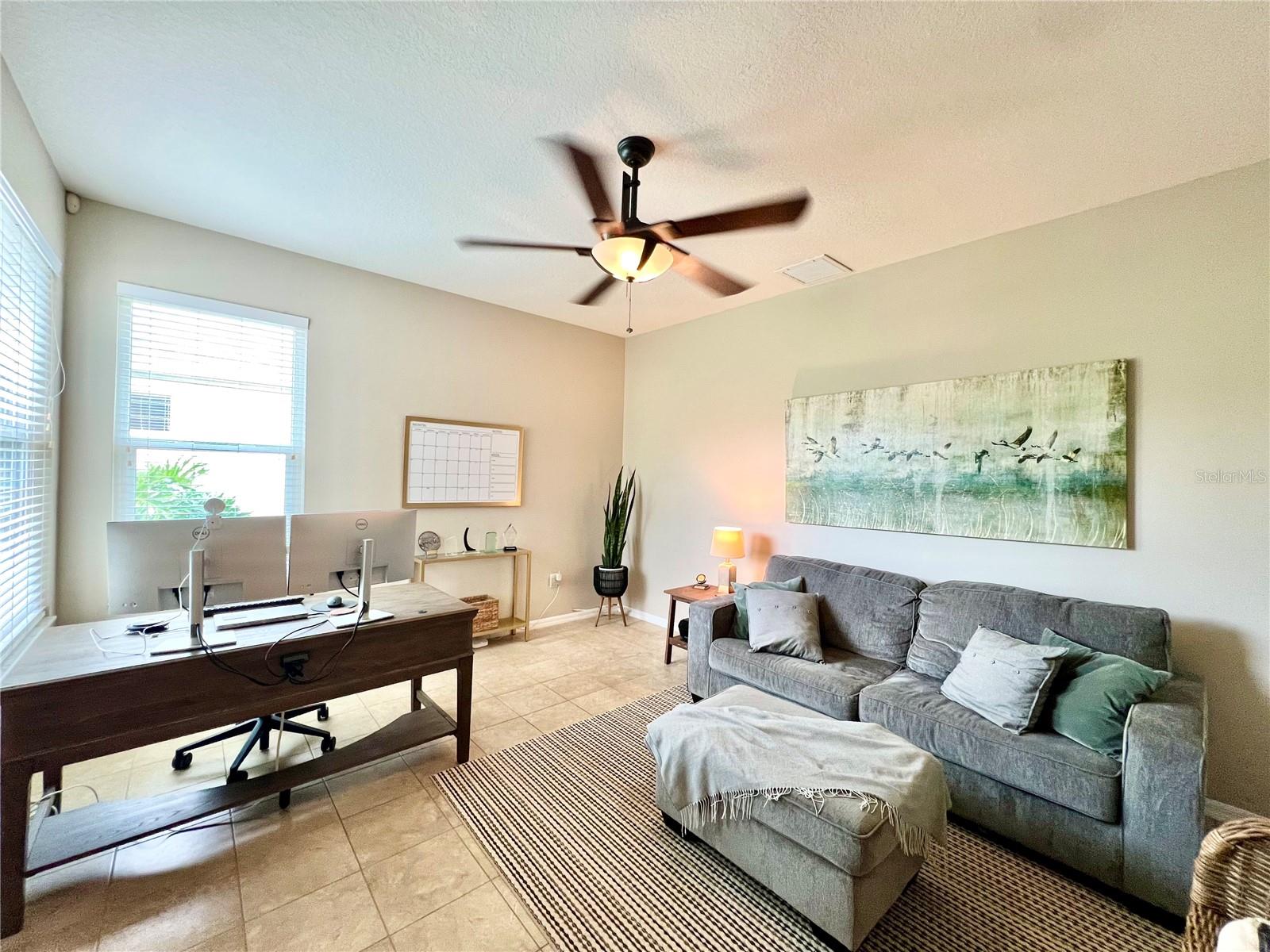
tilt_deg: -1.1
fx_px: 477
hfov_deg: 106.2
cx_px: 635
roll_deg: -1.0
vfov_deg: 89.9
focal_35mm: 13
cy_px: 476
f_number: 1.8
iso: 200
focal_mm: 1.57
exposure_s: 1/60
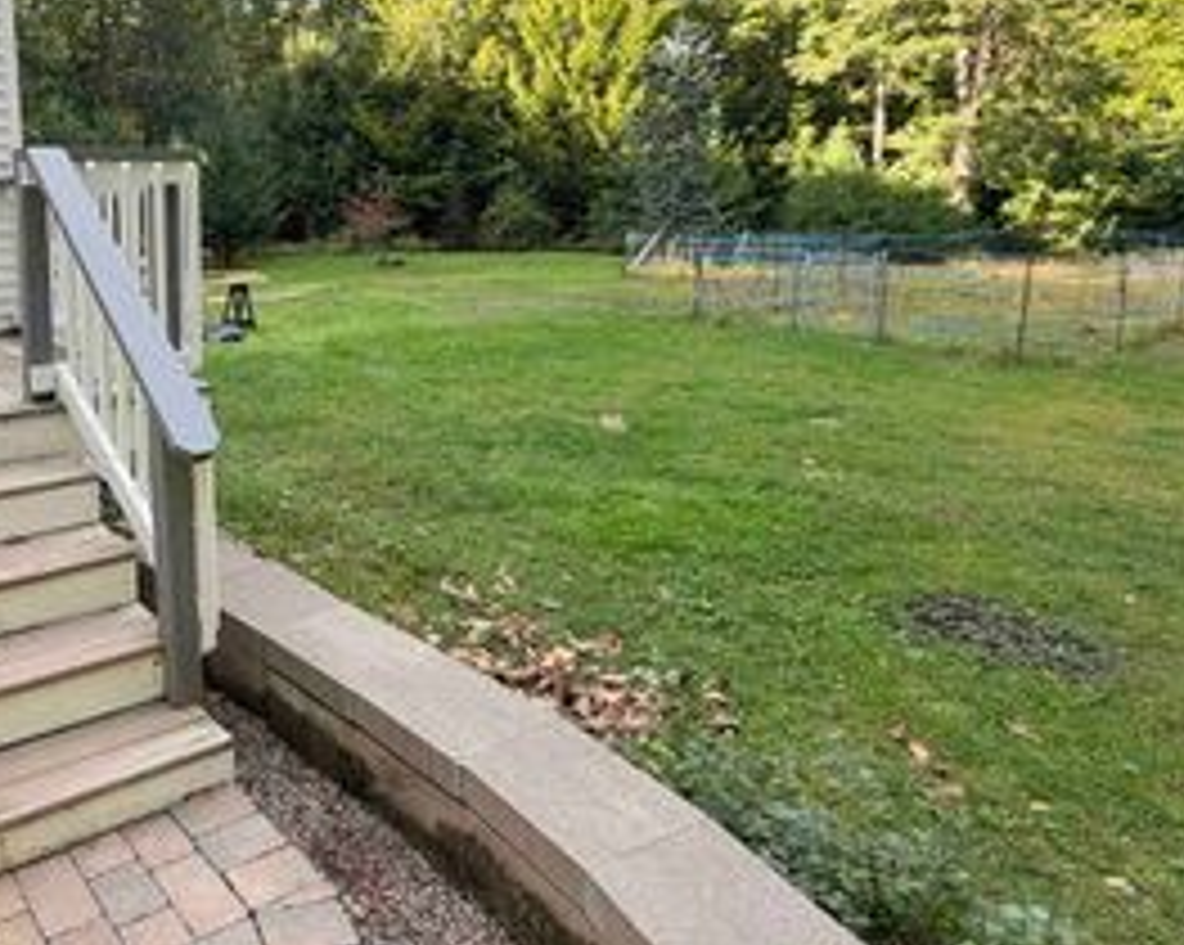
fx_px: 910
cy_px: 358
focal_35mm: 26
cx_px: 234
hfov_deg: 60.6
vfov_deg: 54.3
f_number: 2.2
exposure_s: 1/151
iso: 50
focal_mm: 2.22
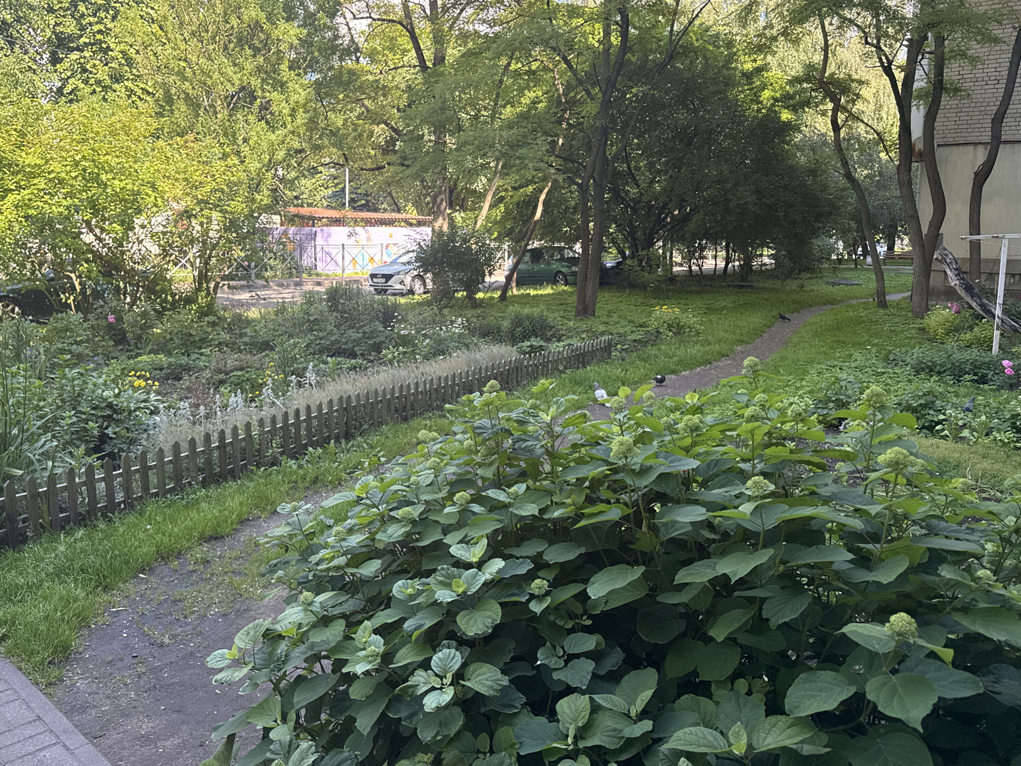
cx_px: 452
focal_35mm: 28
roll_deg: -0.5
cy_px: 329
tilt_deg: -5.9
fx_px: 826
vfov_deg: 49.6
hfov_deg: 63.3
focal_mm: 6.76
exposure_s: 1/383
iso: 100
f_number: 1.78
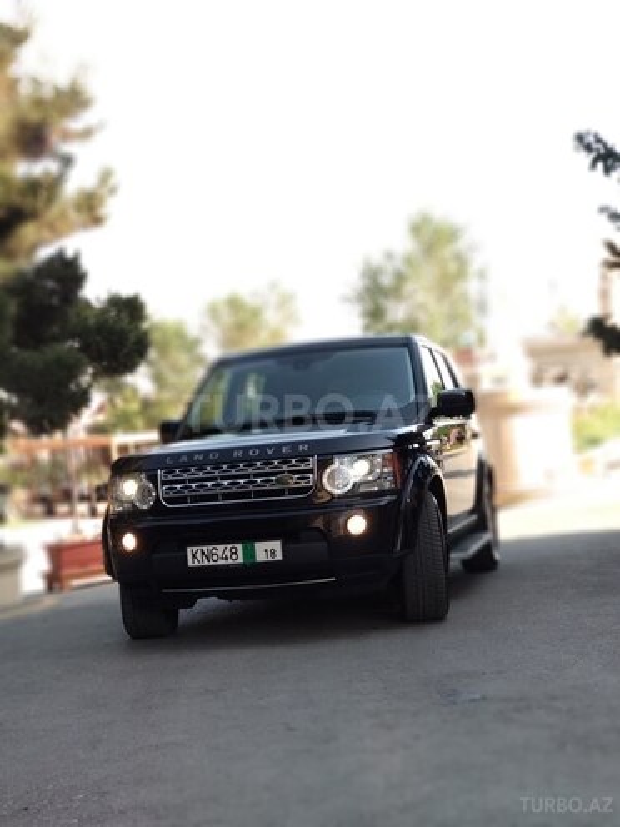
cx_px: 310
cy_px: 414
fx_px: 1242
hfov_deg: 28.0
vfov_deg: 36.8
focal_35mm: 52
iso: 100
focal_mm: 5.99
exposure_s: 1/130
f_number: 2.6
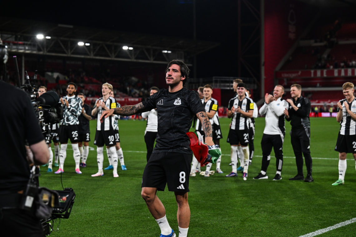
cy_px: 118
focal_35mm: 75
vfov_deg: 18.2
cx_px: 178
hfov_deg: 27.0
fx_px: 742
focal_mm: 75
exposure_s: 1/1000
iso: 2000
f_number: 4
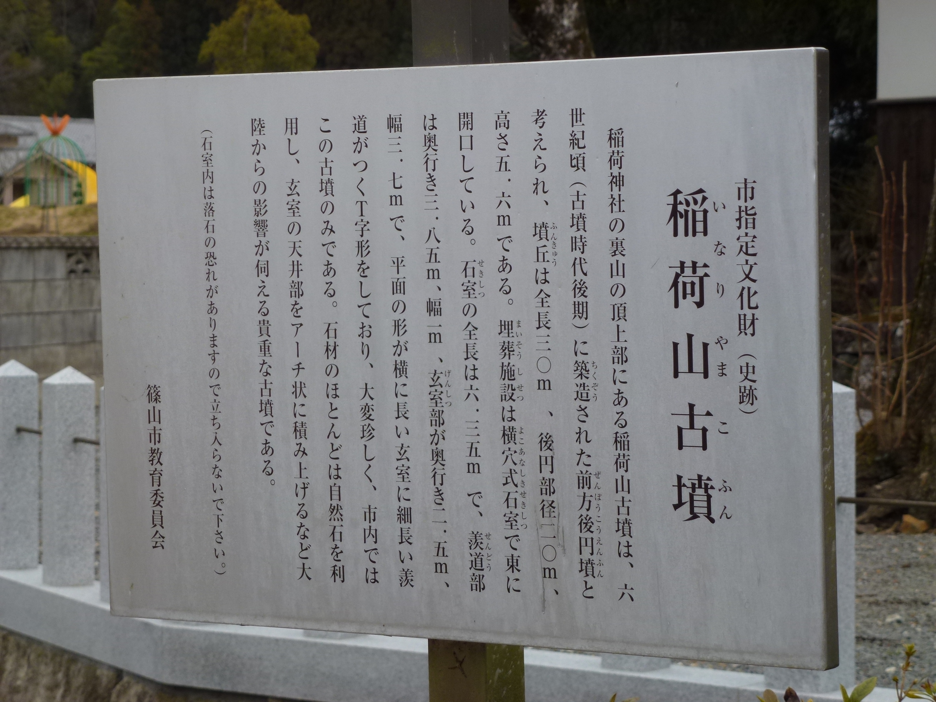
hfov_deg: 17.4
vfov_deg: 13.1
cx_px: 468
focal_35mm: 113
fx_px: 3055
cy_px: 351
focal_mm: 20.2
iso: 100
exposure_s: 1/250
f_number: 5.1
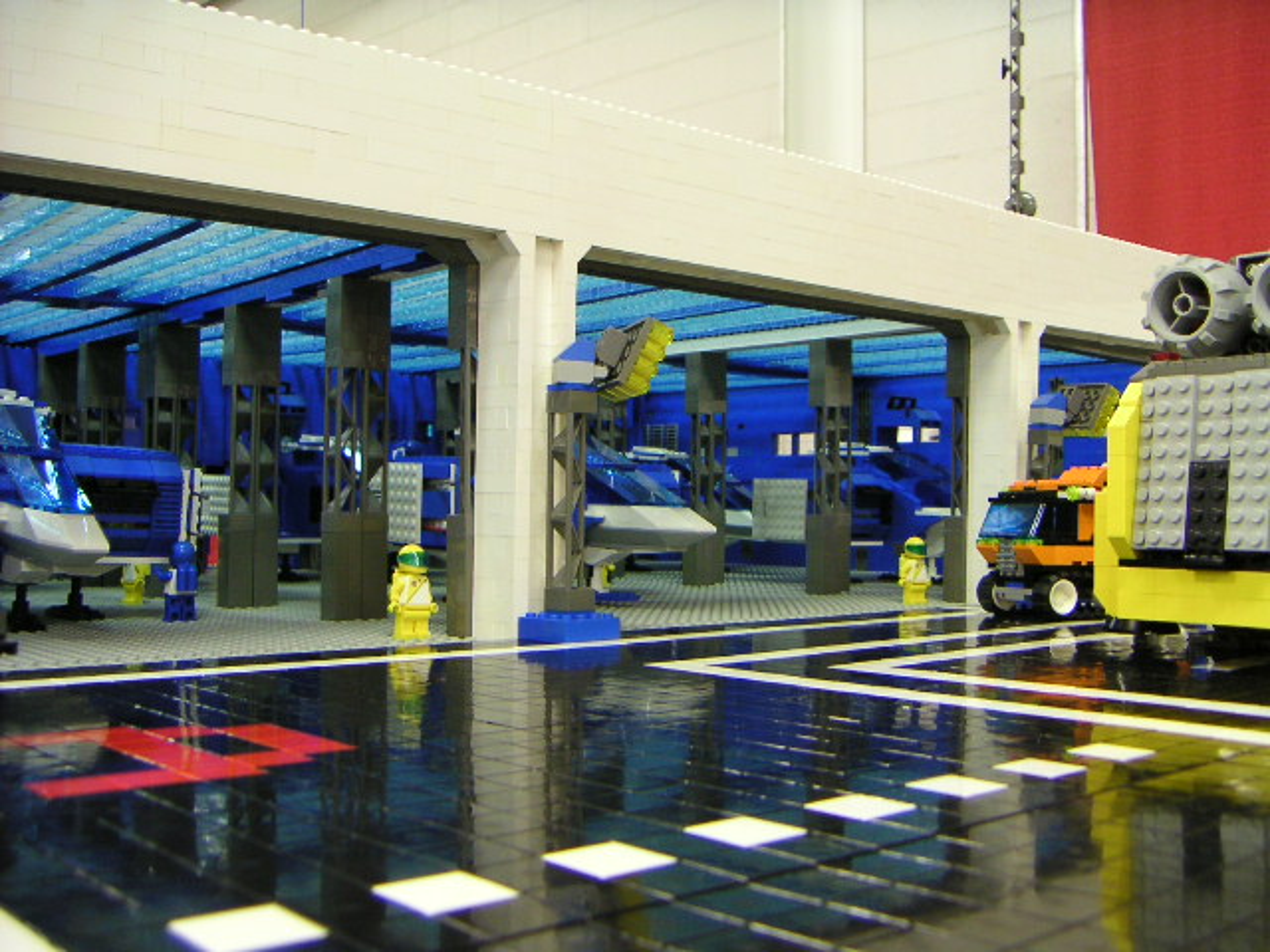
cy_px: 476
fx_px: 1357
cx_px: 635
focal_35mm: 37
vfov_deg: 38.7
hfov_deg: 50.1
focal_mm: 4.8
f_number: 2.8
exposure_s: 1/6
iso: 100
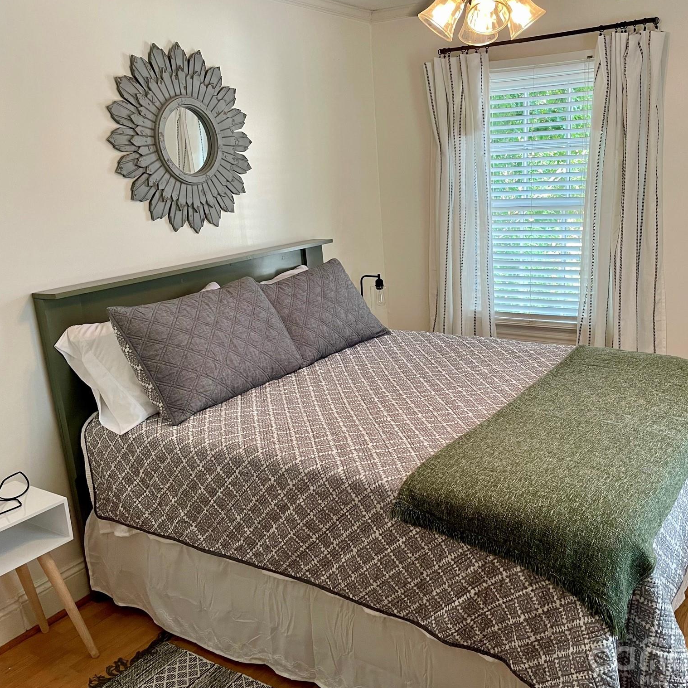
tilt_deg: -14.2
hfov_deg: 52.3
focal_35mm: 31
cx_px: 397
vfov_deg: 52.5
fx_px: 697
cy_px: 344
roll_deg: +2.1
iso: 100
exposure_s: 1/60
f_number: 1.6
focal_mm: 4.2
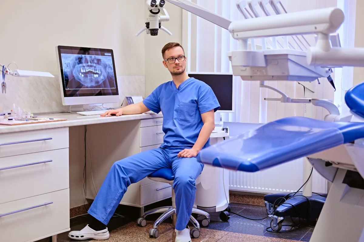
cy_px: 121
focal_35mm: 53
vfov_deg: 25.5
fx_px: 536
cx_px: 182
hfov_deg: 37.5
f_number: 2.2
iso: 500
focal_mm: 35
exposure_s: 1/125
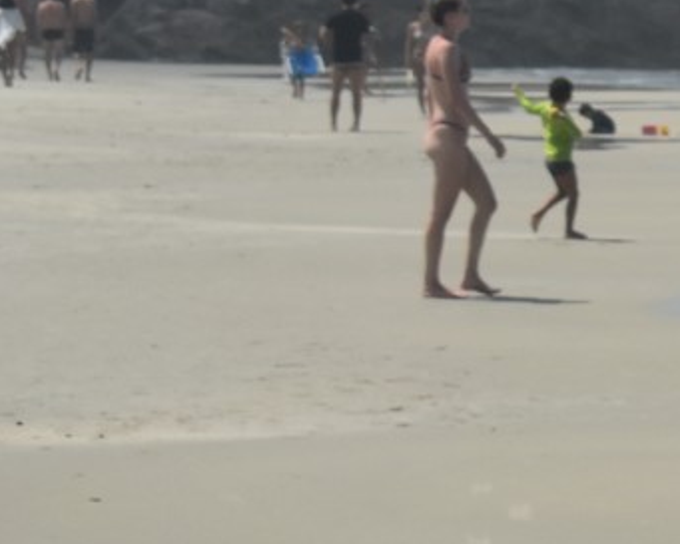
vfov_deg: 7.5
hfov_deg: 8.6
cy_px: 321
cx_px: 1518
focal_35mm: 207
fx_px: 4172
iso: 400
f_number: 6.3
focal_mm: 31
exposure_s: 1/1600
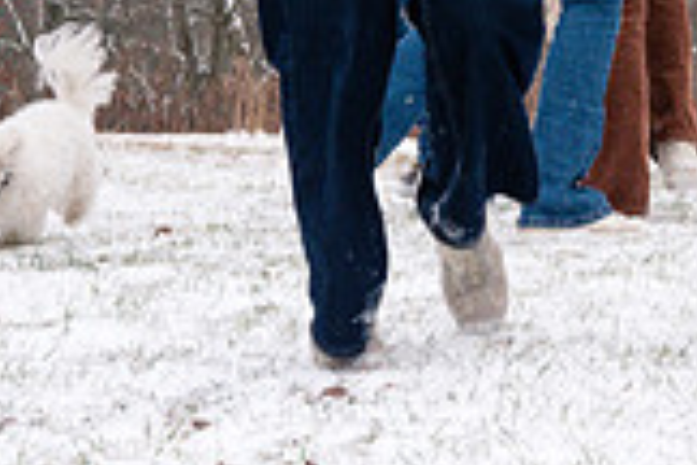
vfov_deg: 5.4
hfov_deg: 8.1
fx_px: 4859
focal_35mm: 251
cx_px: 783
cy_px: -205
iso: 800
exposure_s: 1/250
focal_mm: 70
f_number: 13
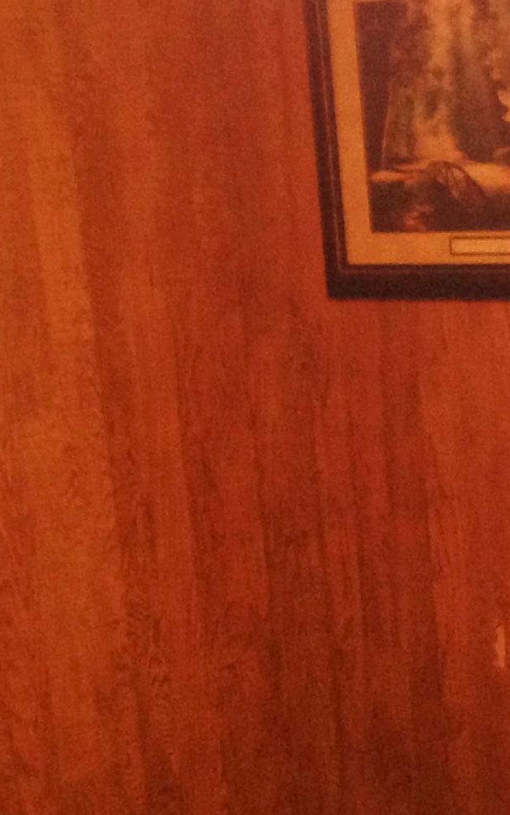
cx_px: 729
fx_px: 2357
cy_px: 664
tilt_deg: -13.4
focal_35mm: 106
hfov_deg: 11.9
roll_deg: +3.3
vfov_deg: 19.4
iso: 160
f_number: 2.4
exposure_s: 1/20
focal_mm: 4.12
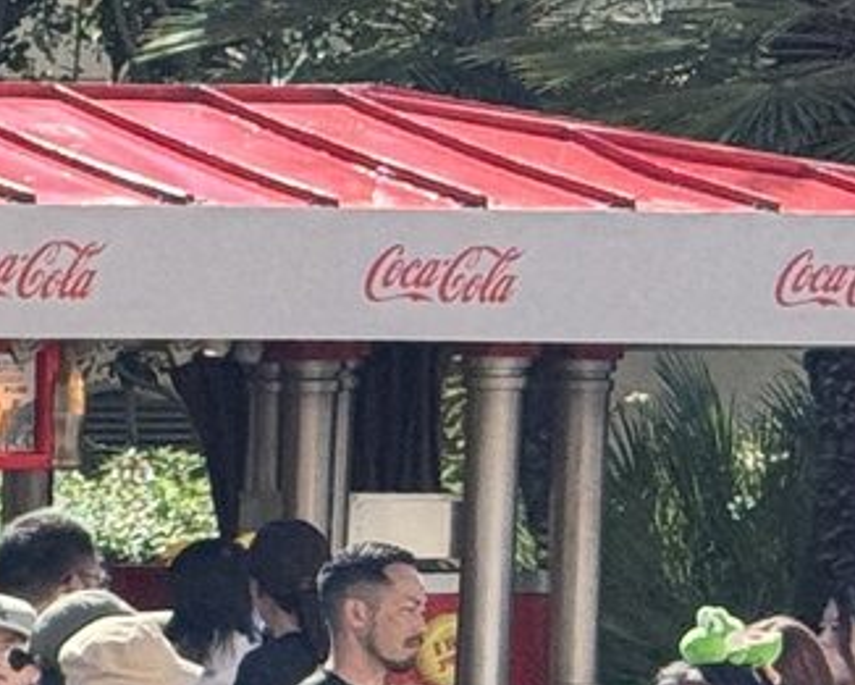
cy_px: 997
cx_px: -1723
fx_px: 7265
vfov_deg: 5.4
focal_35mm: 287
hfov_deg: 6.2
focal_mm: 6.76
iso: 64
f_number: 1.78
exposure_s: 1/1770
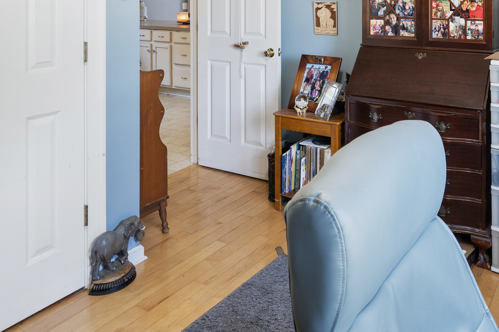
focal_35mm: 35
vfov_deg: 34.2
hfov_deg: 52.9
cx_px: 327
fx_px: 491
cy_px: 3
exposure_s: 1/5
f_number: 8
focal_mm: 14.6
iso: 800
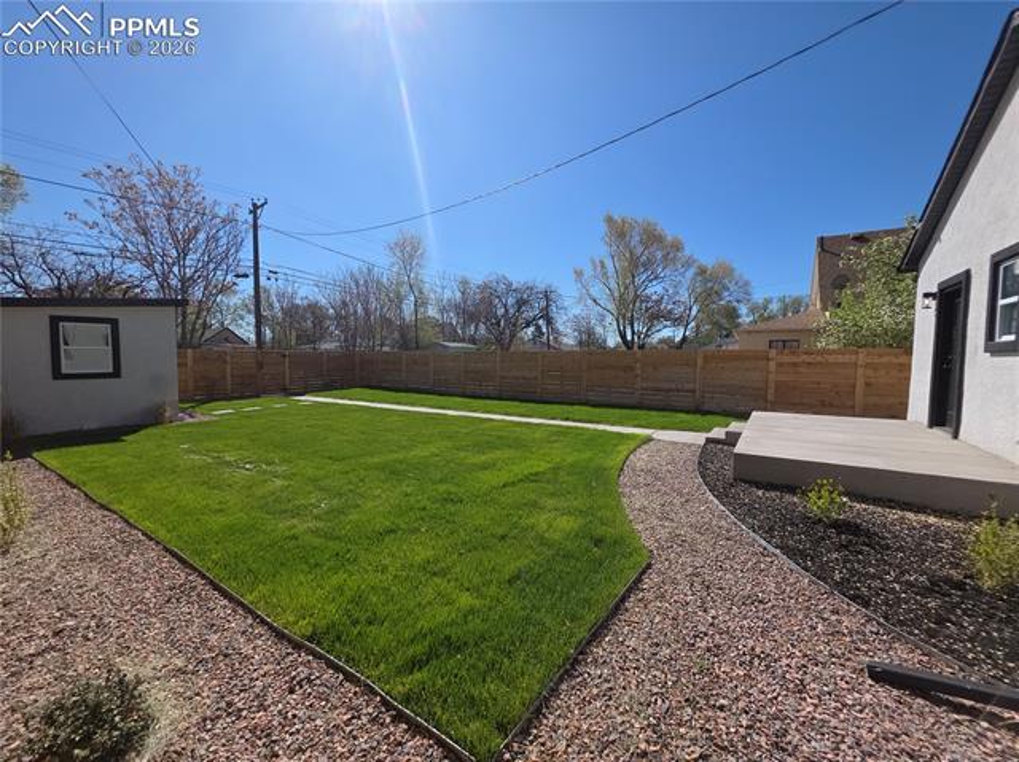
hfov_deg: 106.2
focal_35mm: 13
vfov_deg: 89.8
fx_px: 382
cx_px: 510
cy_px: 381
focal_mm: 2.2
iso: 20
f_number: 1.9
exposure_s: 1/1457
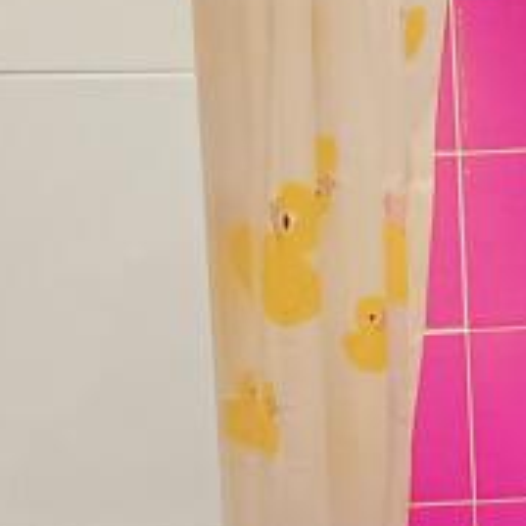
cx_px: 406
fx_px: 1393
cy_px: 617
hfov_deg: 21.2
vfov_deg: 20.2
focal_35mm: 81
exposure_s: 1/33
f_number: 2.2
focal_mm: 1.64
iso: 200
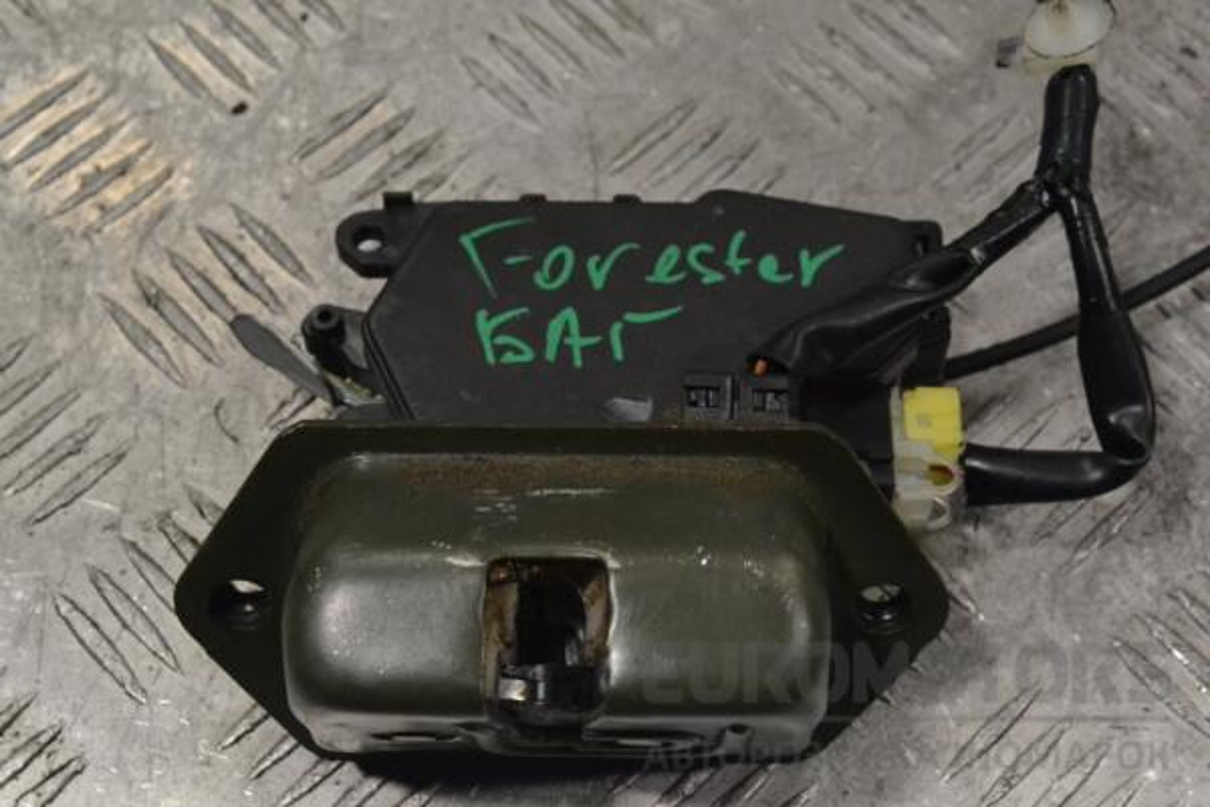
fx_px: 2269
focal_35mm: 68
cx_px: 605
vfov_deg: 20.2
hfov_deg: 29.9
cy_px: 404
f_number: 10
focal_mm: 45
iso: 3200
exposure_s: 1/400
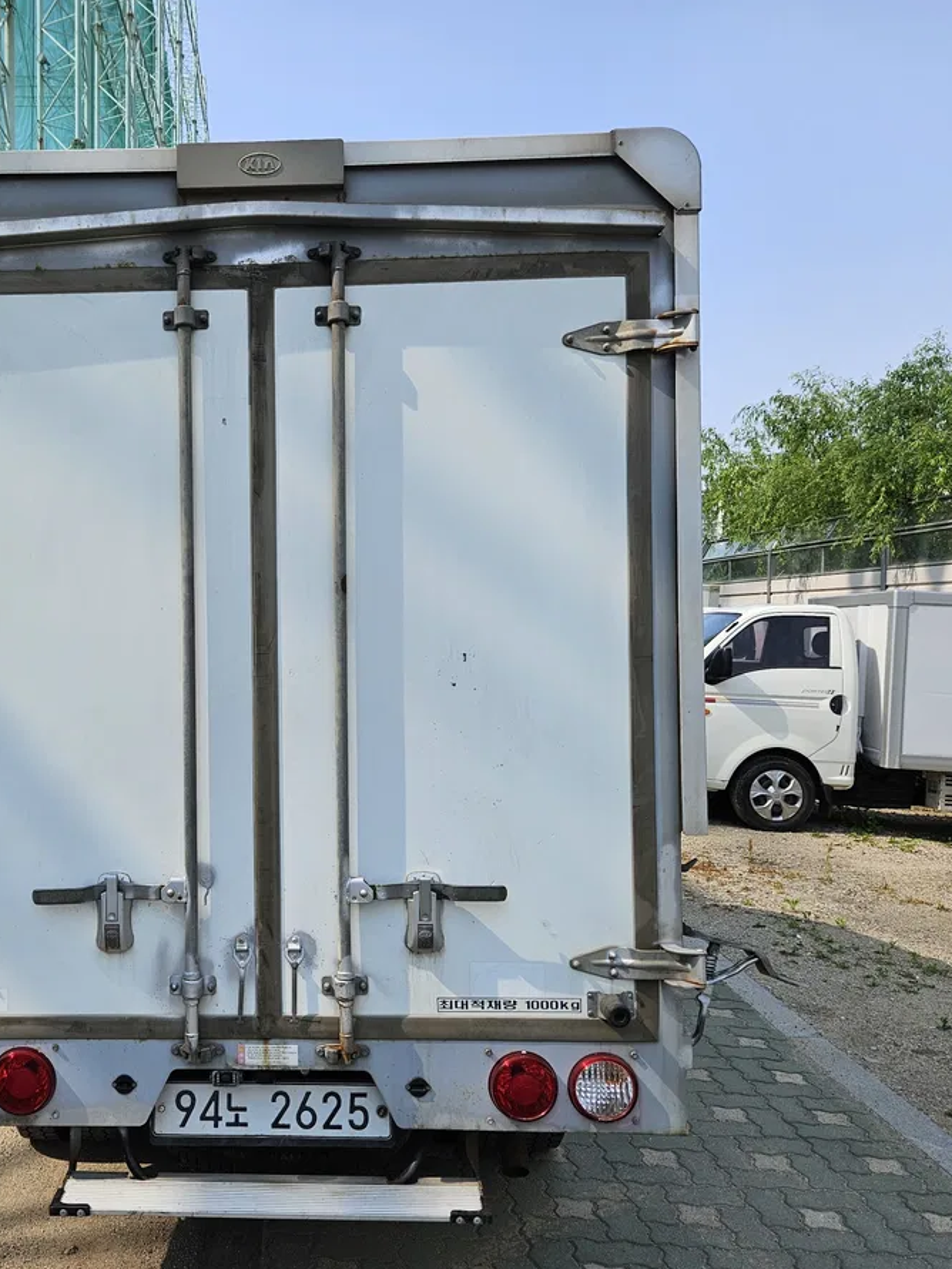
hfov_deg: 44.1
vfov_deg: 58.3
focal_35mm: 31
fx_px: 1136
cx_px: 252
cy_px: 636
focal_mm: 5.4
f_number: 1.8
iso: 25
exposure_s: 1/1461
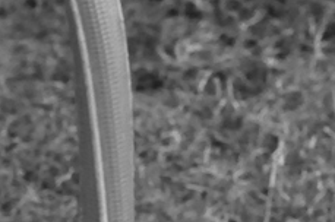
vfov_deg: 2.9
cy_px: -270
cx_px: -86
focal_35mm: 470
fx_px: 4367
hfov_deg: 4.4
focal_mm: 70
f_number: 7.1
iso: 1600
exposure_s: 1/800
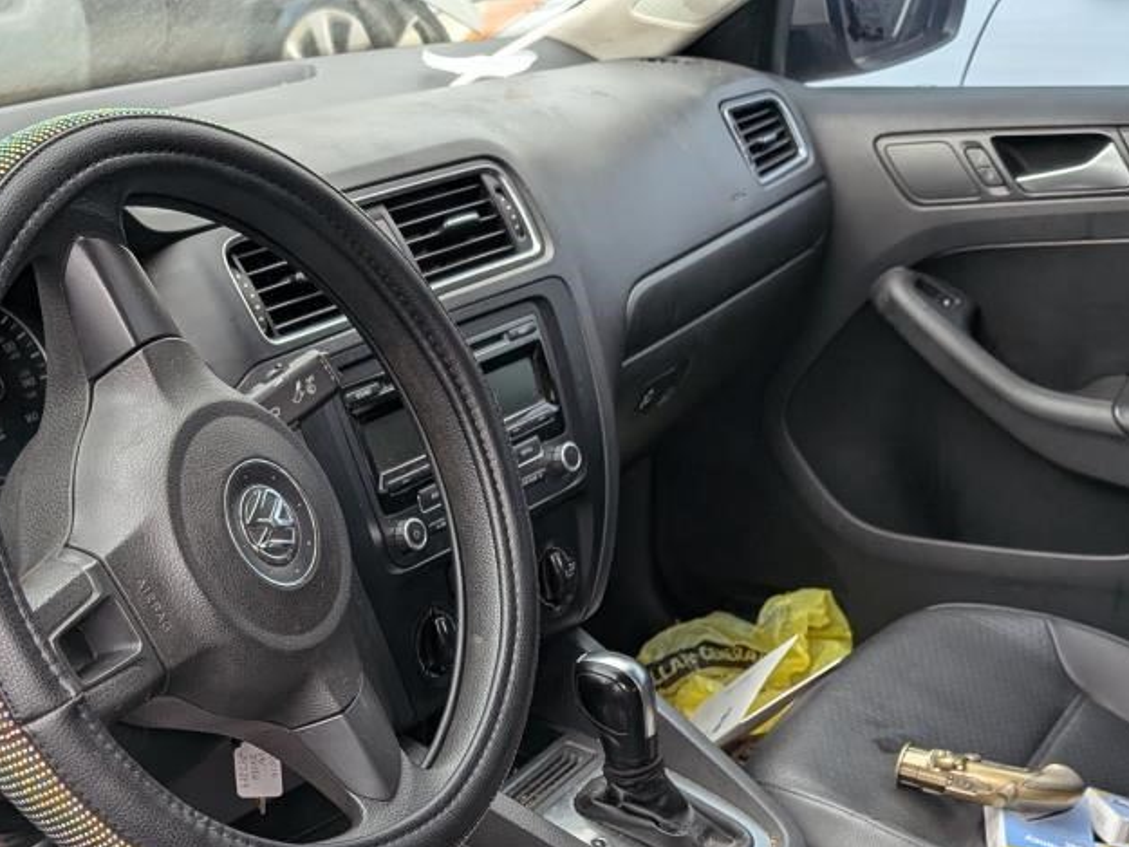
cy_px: 865
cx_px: 499
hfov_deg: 38.8
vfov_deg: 27.8
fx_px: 1598
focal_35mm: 49
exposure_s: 1/107
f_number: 1.68
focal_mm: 6.9
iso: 27
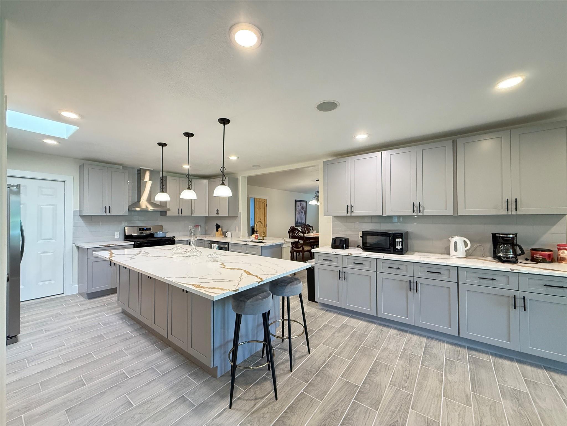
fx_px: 229
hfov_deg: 102.1
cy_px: 213
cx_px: 284
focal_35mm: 14
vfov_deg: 85.7
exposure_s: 1/120
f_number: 2.2
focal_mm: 2.22
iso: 640
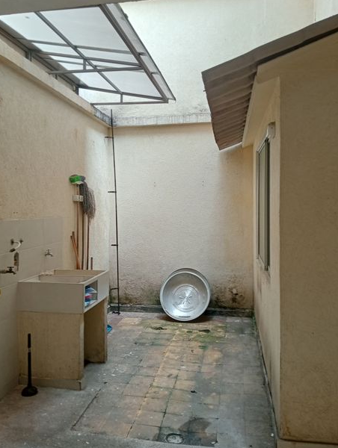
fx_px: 402
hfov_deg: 45.6
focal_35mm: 31
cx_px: 168
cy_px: 209
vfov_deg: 58.2
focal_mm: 3.98
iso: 105
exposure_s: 1/230
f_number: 1.8
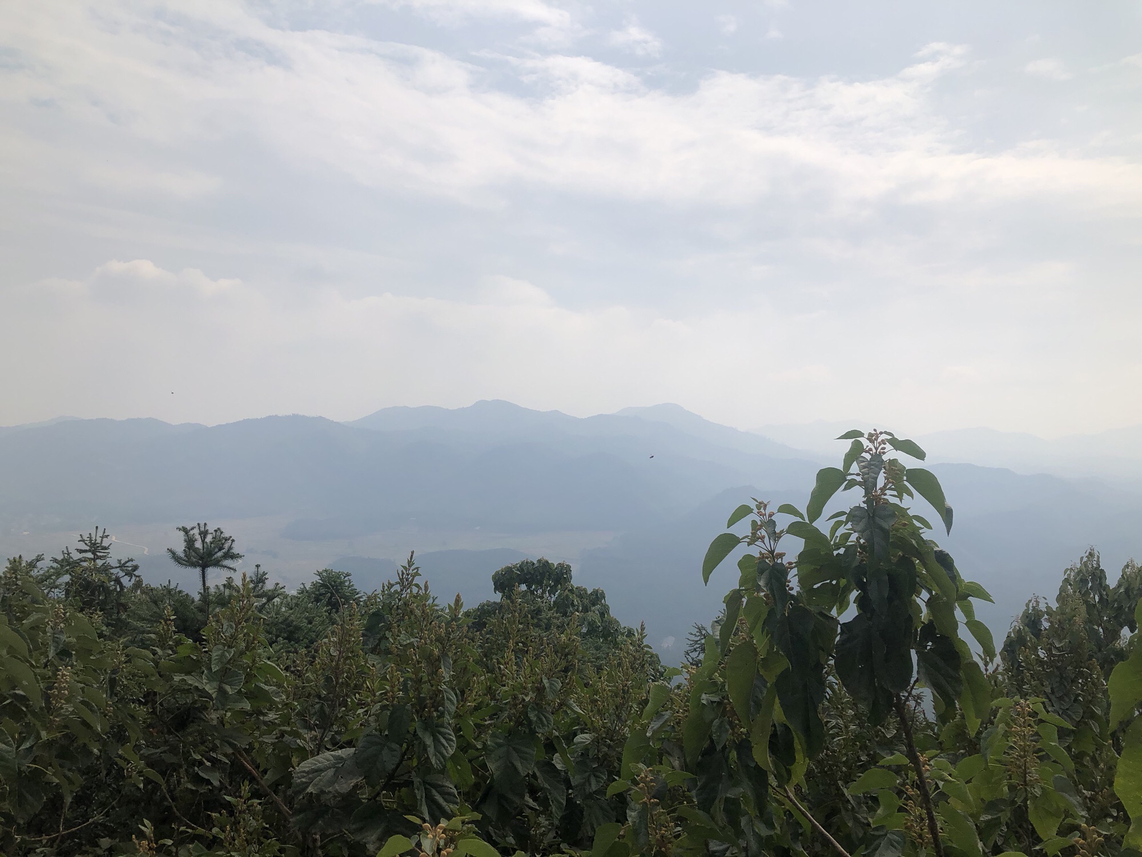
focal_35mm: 28
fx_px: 924
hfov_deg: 63.4
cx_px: 571
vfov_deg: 49.7
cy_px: 428
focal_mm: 3.99
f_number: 1.8
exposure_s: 1/6024
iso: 20
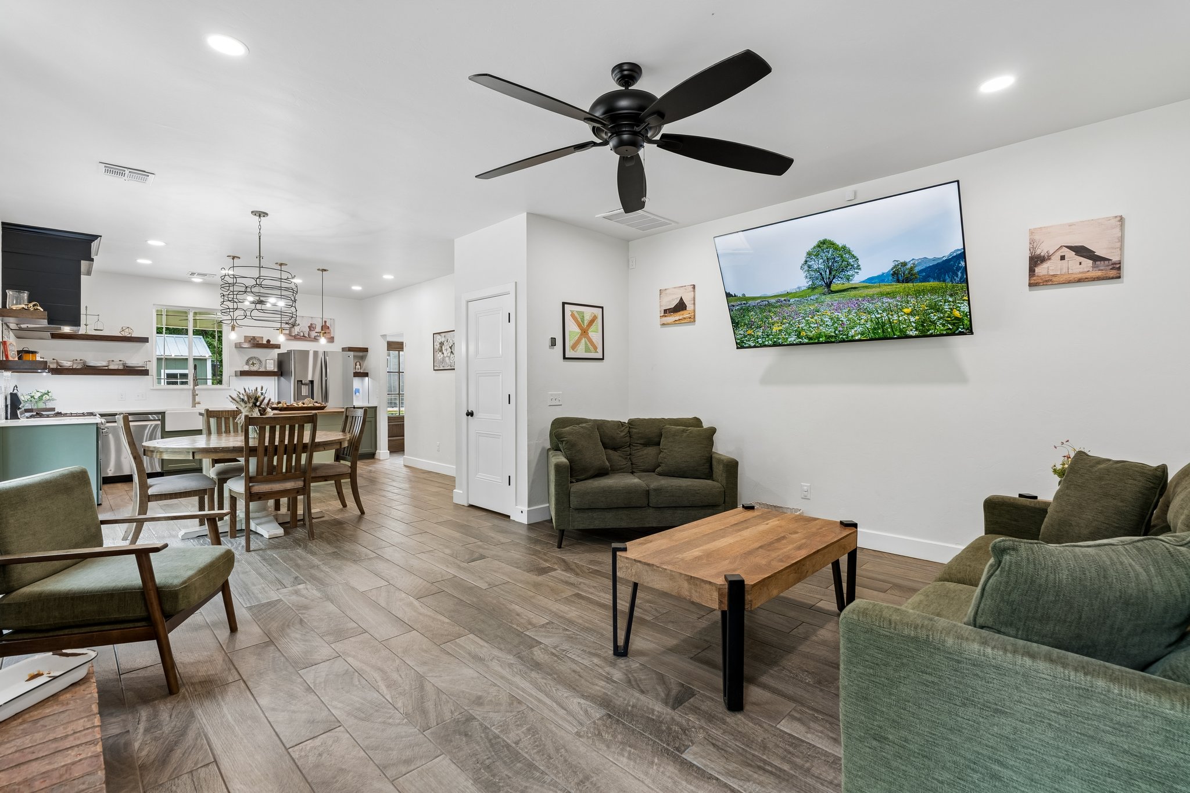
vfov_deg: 73.7
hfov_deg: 96.7
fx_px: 529
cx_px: 595
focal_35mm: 16
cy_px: 396
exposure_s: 1/40
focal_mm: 16
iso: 200
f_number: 8
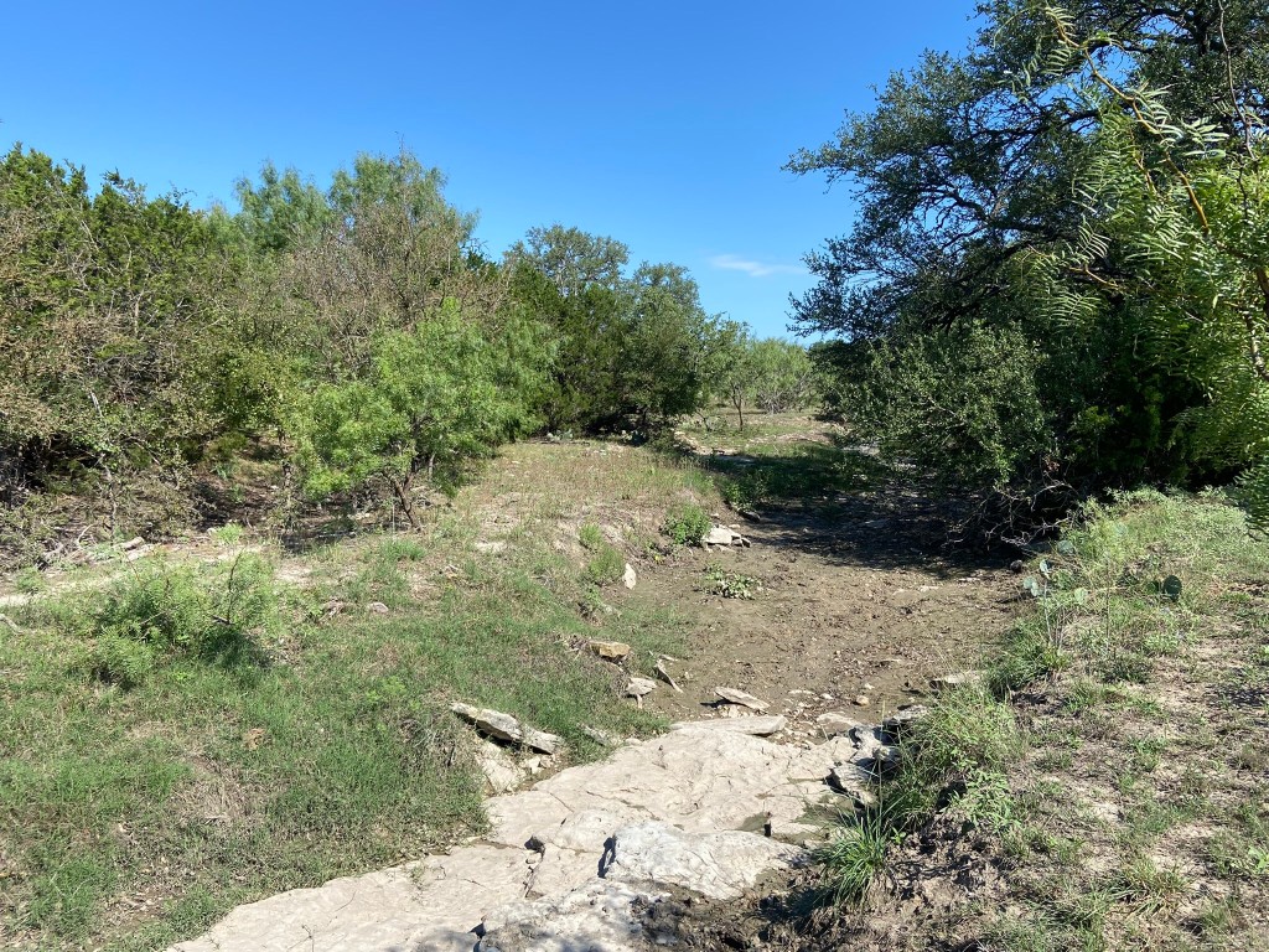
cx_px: 634
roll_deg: +0.9
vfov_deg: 53.1
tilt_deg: -4.6
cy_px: 476
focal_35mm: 26
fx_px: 953
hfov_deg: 67.3
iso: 32
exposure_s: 1/2105
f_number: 1.8
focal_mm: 4.25
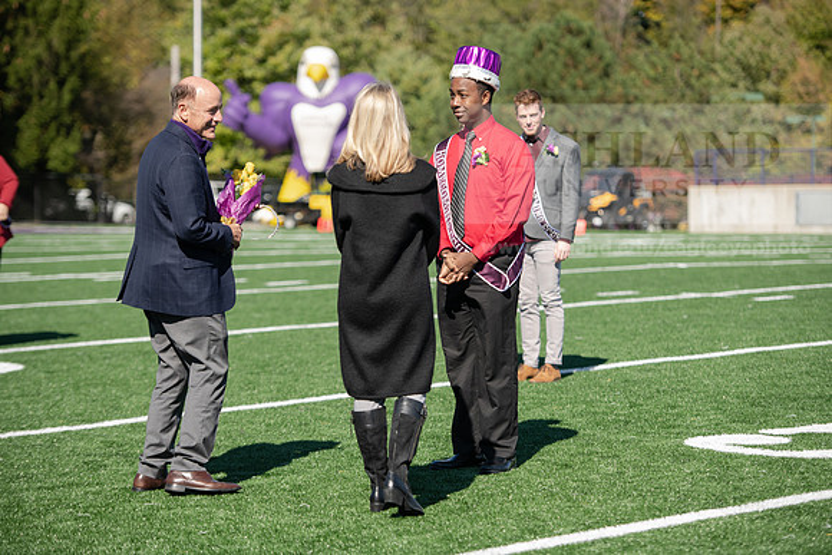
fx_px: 2681
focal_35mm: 116
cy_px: 278
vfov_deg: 11.8
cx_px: 416
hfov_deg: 17.6
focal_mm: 116
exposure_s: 1/1600
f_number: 3.2
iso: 200
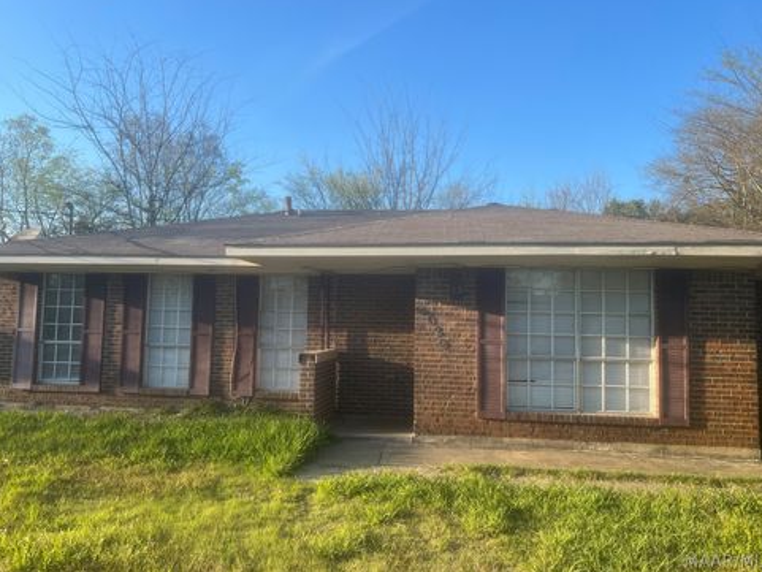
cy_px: 278
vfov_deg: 51.4
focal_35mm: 27
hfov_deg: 65.3
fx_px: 594
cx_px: 383
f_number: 1.5
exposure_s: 1/1280
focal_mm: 5.7
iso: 50
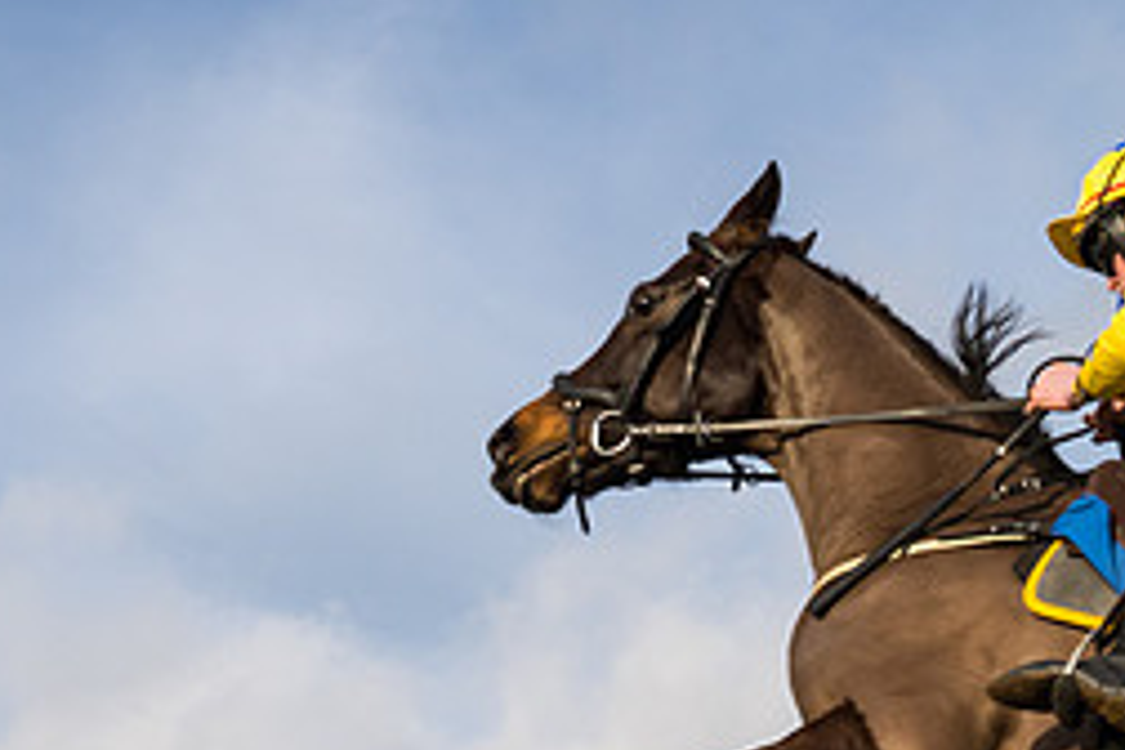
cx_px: 1039
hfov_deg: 24.0
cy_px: 877
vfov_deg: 16.1
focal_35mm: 82
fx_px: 2562
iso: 1000
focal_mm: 24
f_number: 8
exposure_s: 1/1600
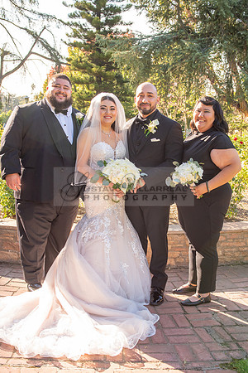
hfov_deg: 28.1
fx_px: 496
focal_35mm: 48
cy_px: 186
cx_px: 132
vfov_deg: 41.1
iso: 200
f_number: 5.6
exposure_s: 1/250
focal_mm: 32
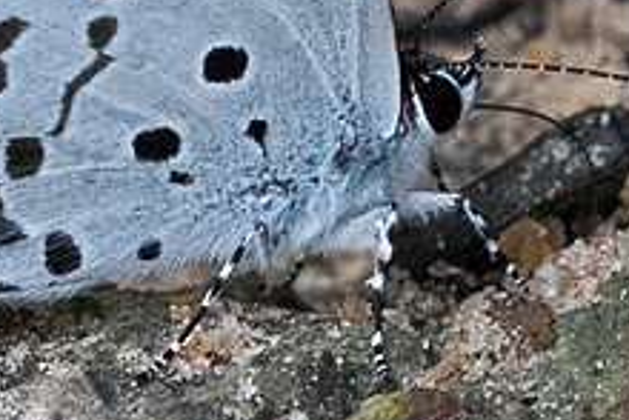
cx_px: 367
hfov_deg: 0.7
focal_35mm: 2965
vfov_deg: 0.5
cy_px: 93
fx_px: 51837
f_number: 5
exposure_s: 1/400
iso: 1000
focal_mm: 150
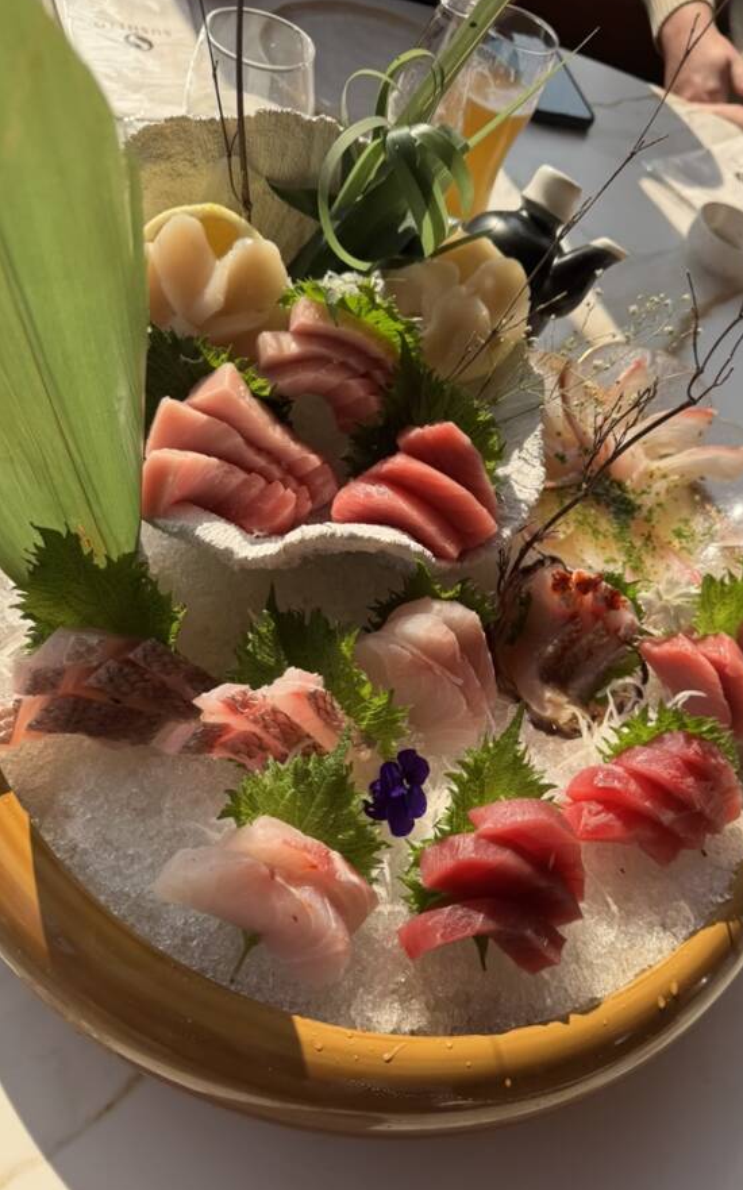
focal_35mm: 26
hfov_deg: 47.5
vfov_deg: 70.4
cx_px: 411
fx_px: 843
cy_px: 593
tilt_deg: -53.6
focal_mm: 6.76
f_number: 1.78
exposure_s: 1/621
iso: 80
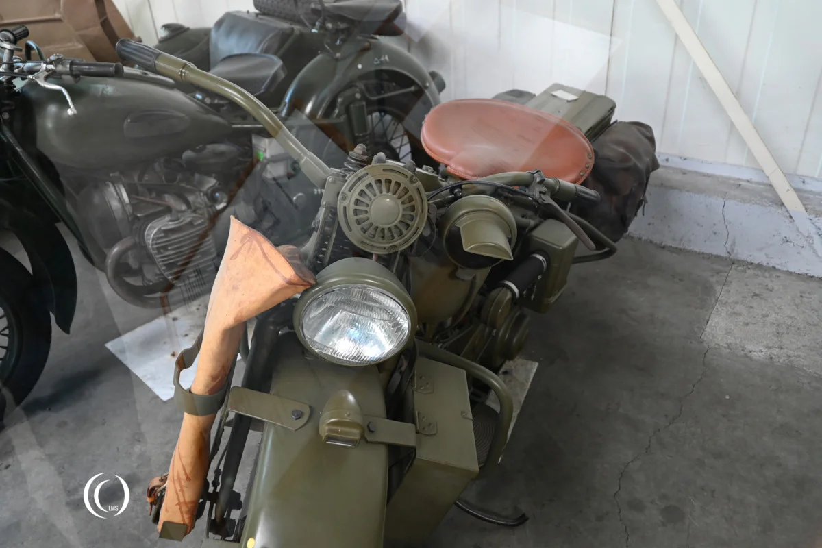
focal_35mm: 27
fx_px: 616
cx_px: 411
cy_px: 274
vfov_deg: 47.9
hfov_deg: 67.4
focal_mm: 18
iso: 1100
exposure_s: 1/30
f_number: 3.5
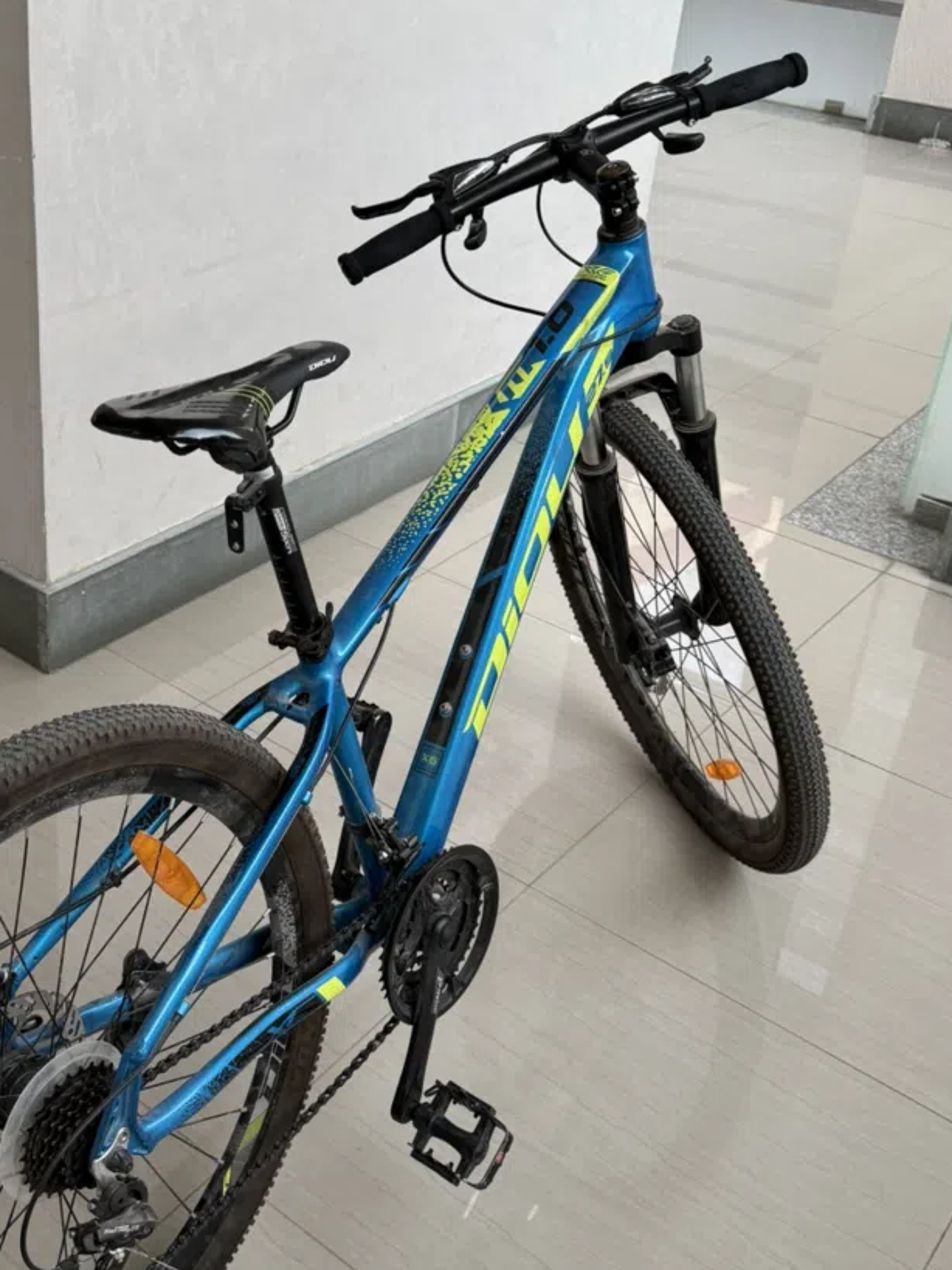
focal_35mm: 40
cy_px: 573
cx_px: 273
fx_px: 1467
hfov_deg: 35.4
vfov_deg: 46.7
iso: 200
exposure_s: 1/83
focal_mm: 6.76
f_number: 1.78
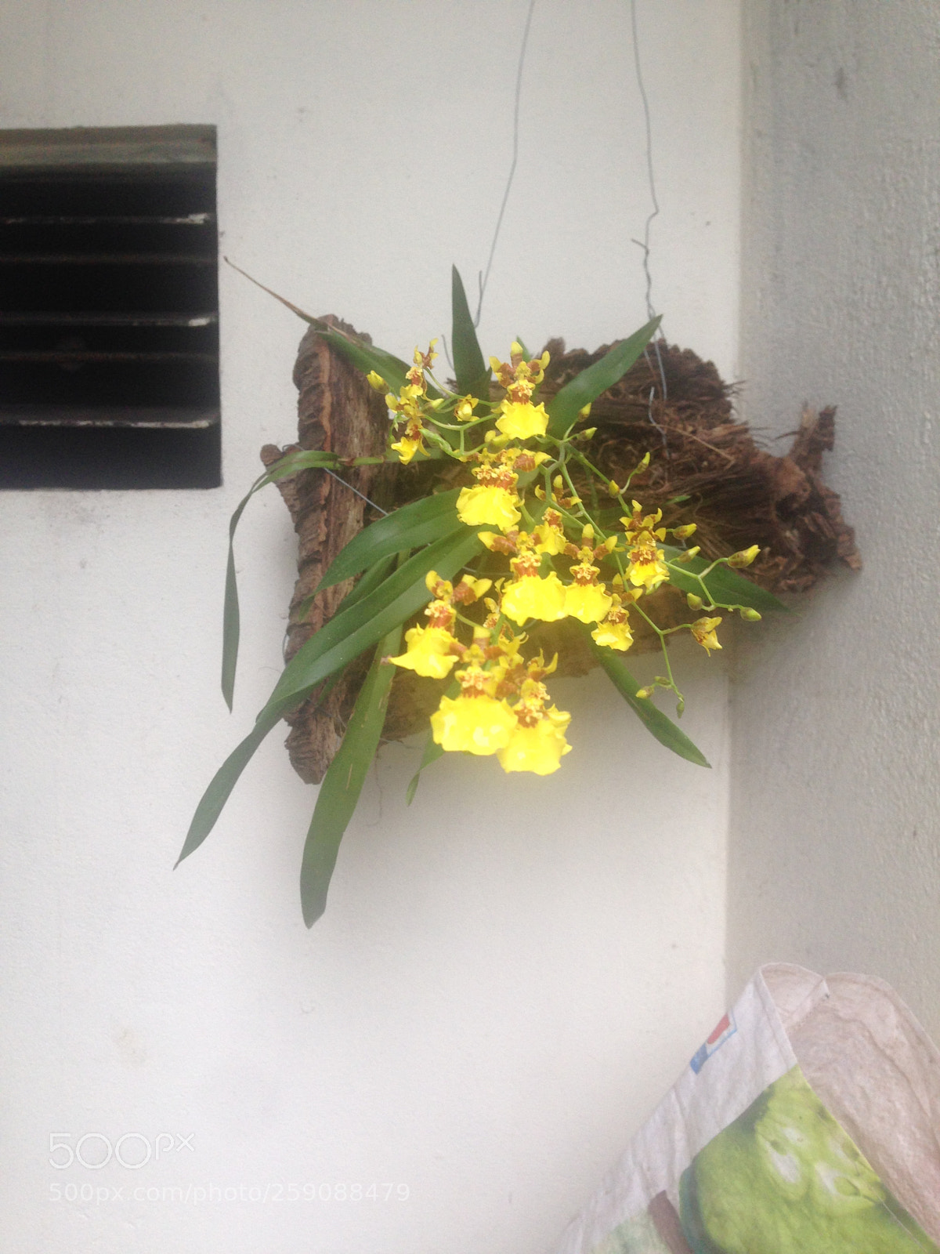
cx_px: 470
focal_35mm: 33
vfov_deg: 55.4
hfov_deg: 42.9
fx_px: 1195
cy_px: 627
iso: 80
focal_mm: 4.12
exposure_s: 1/120
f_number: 2.4
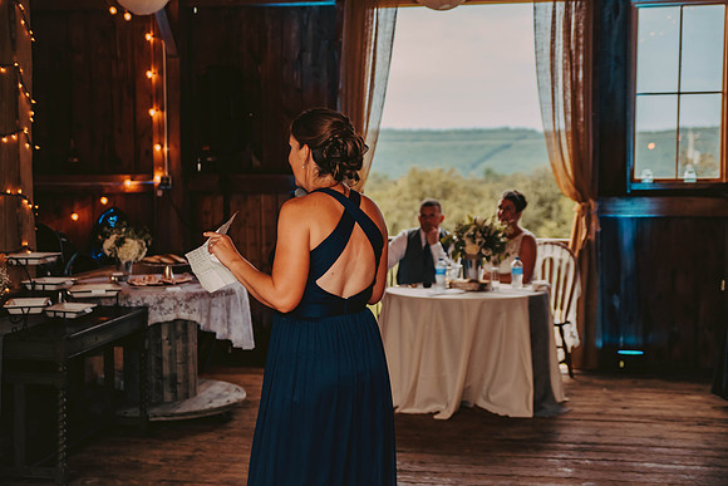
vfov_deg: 24.1
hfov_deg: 35.4
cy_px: 243
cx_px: 364
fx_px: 1140
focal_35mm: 56
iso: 800
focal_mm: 55
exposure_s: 1/200
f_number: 2.8
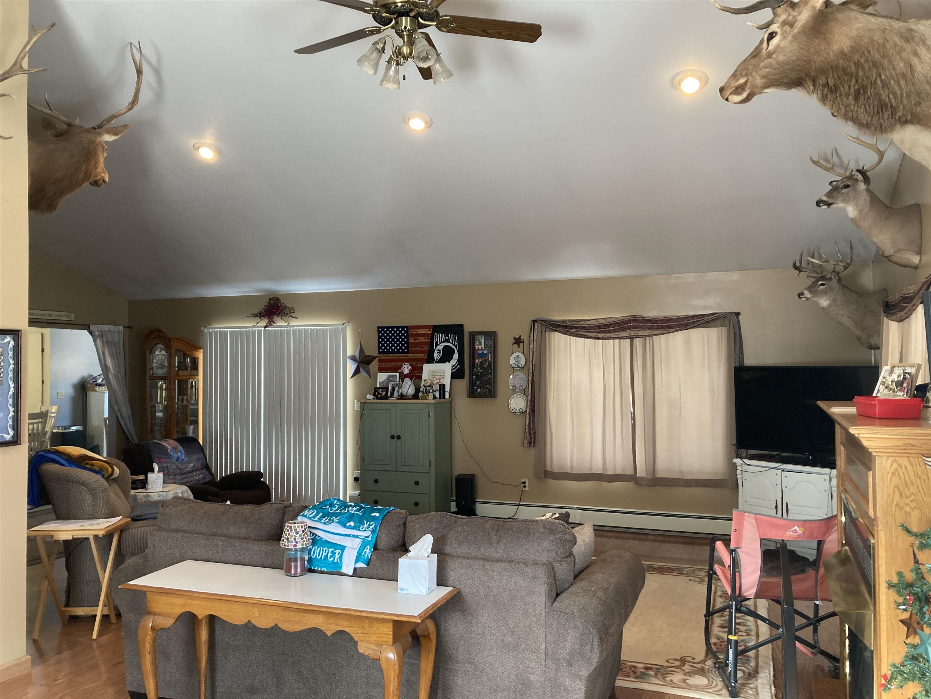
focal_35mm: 28
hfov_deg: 63.4
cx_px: 466
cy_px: 350
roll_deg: +0.2
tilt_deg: +1.8
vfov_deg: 49.7
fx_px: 753
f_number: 1.8
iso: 160
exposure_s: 1/60
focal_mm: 3.99
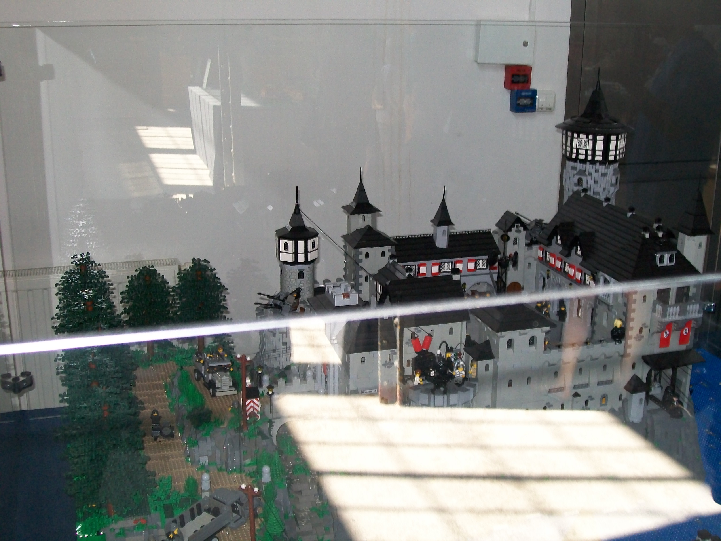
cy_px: 270
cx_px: 360
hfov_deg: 42.1
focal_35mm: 45
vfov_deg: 32.2
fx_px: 937
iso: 160
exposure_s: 1/60
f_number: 3
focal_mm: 7.6
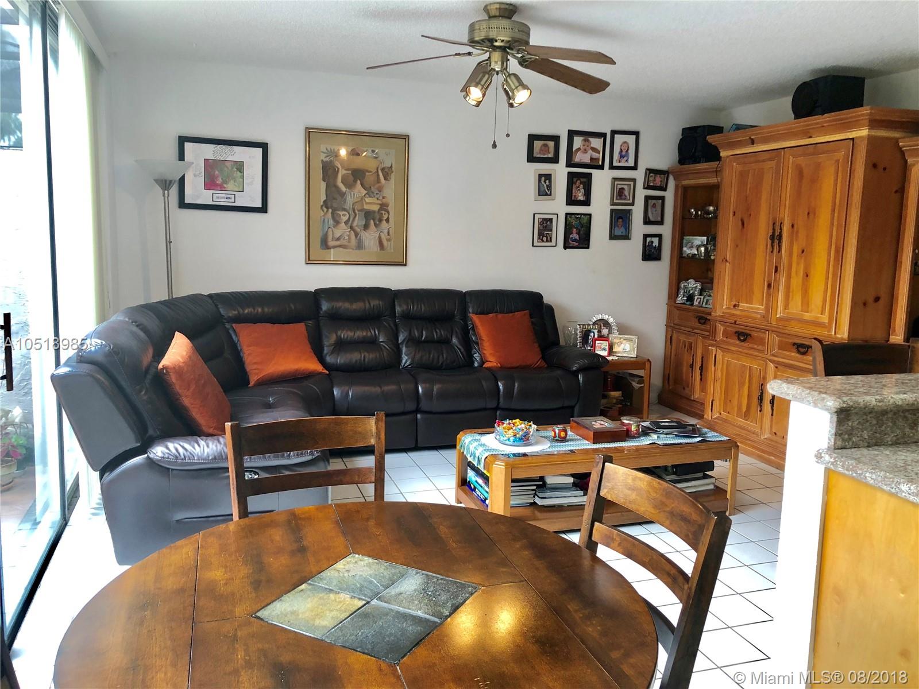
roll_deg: -0.5
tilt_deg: -8.6
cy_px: 344
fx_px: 743
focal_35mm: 28
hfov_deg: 63.4
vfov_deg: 49.7
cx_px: 460
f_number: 1.8
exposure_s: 1/30
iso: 40
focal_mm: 3.99
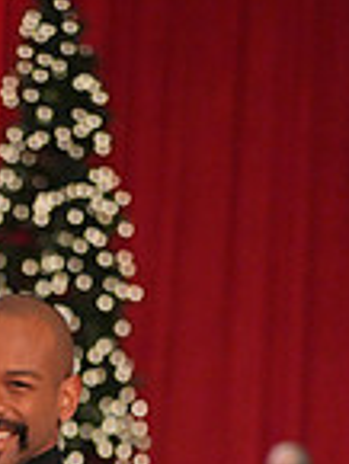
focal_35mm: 292
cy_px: 896
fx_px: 3920
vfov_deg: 6.6
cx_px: -117
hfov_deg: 5.1
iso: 3200
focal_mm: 76
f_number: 3.2
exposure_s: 1/400
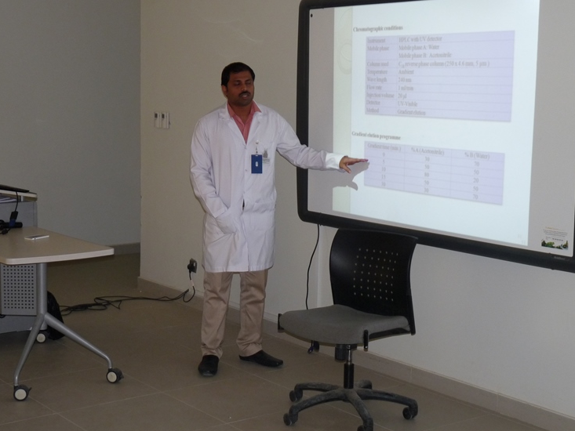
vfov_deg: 24.4
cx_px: 269
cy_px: 210
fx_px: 997
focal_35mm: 60
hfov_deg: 32.2
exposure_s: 1/30
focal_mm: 9.8
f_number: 3.2
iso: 200
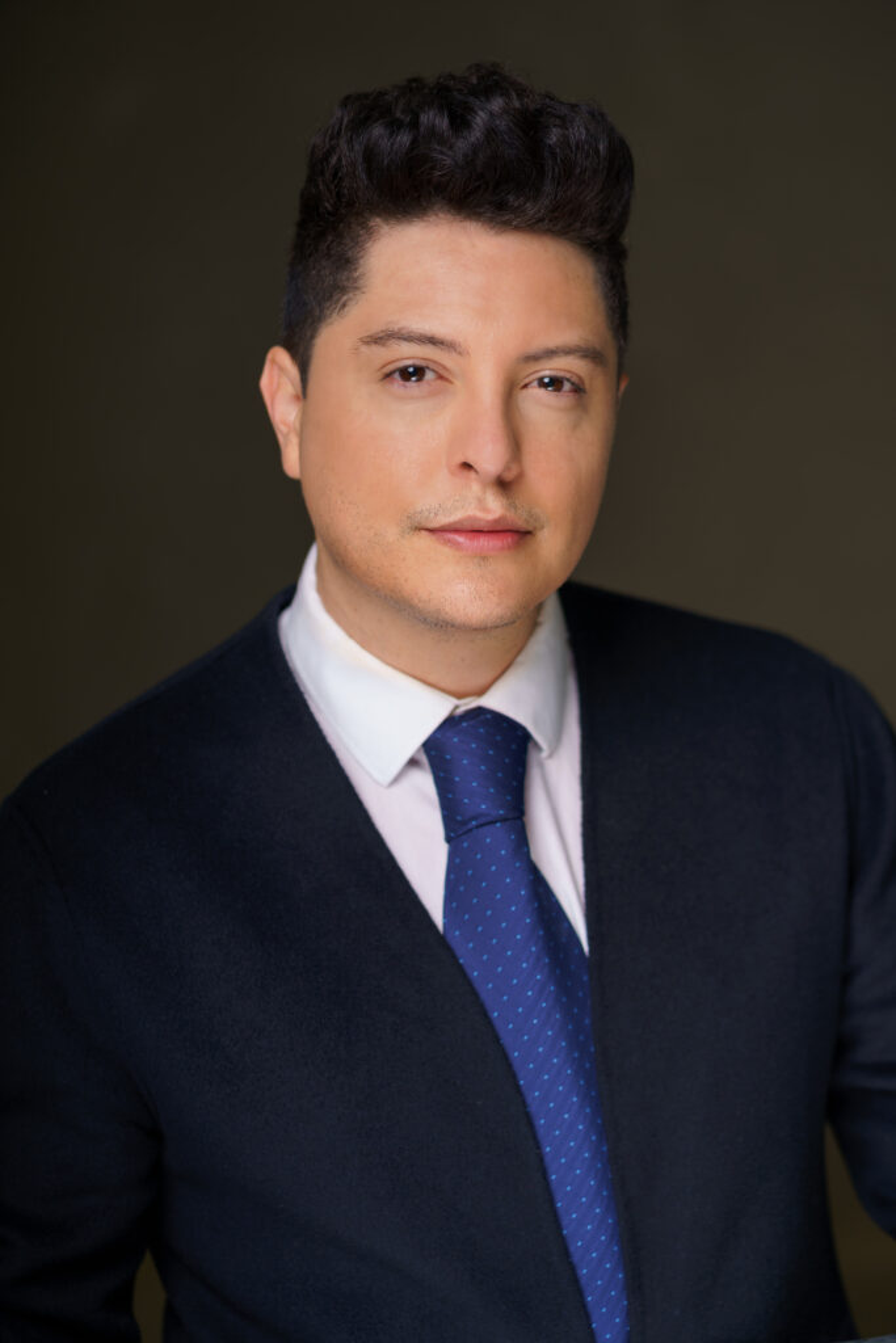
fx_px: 3172
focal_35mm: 85
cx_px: 448
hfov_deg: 16.1
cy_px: 672
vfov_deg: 23.9
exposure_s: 1/250
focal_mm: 85
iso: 50
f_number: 2.8
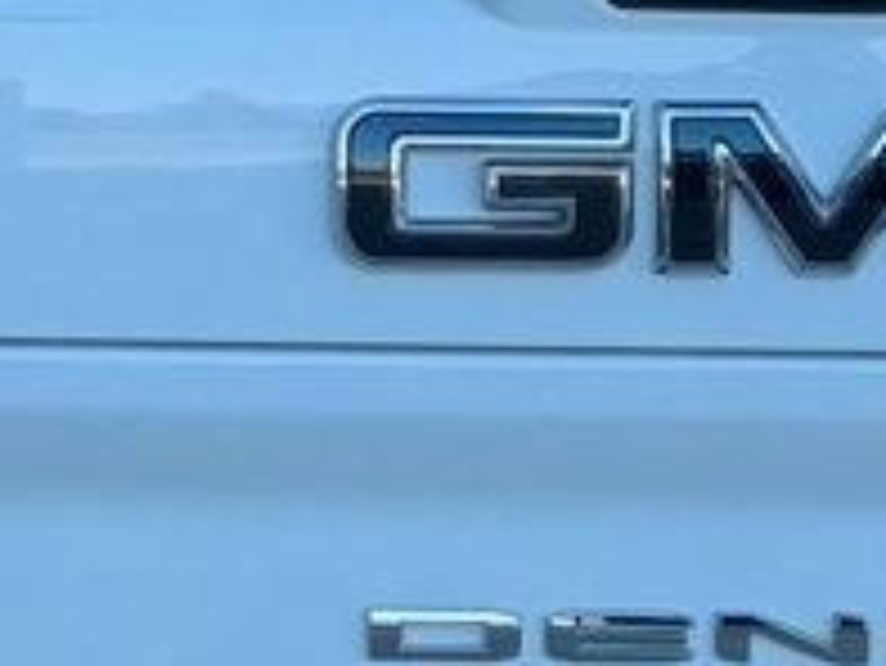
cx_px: 783
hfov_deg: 7.9
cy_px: 536
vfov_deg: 6.0
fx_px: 6377
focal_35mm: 249
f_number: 1.78
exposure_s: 1/1575
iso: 64
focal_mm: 6.76
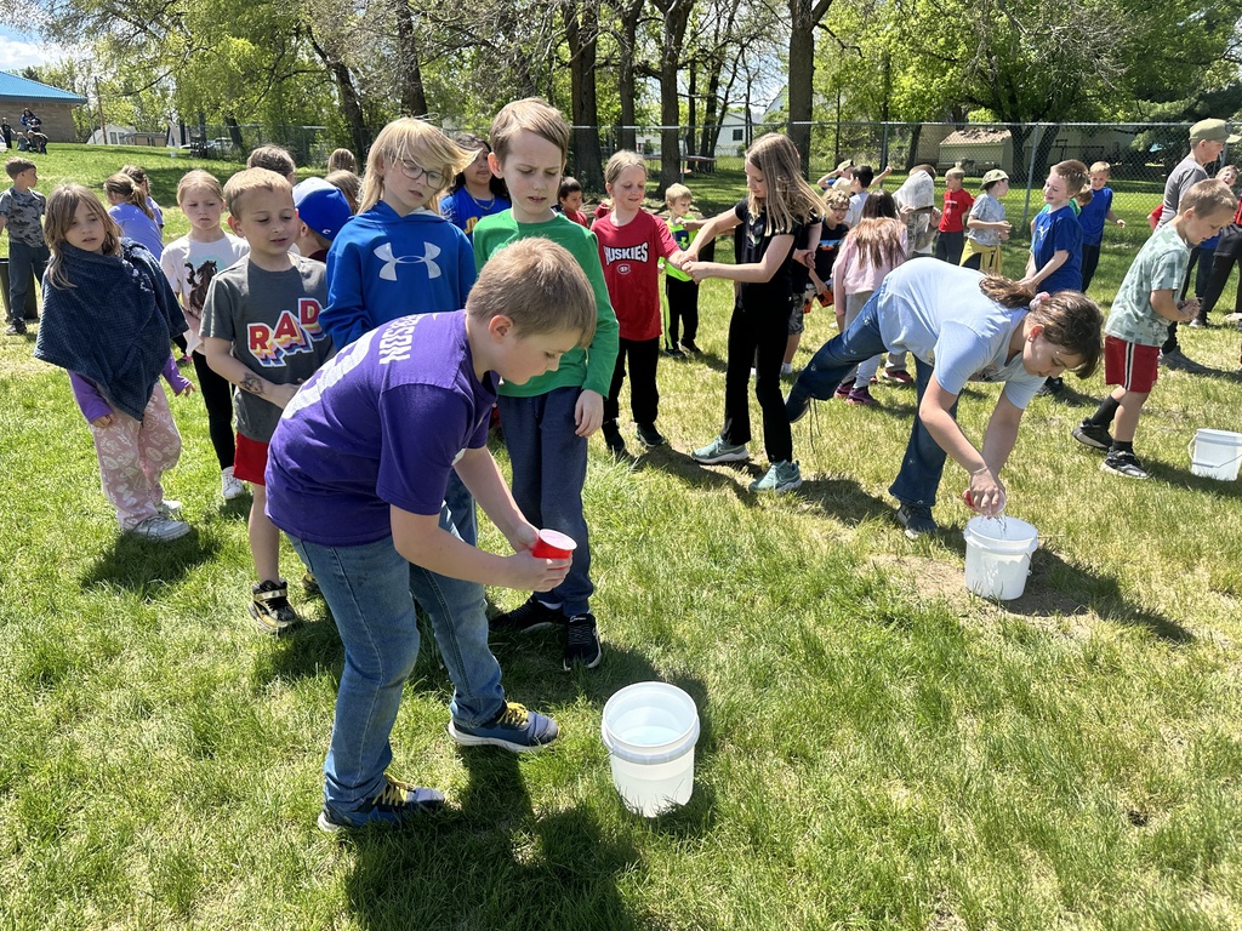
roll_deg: -0.1
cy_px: 466
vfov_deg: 56.8
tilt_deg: -16.8
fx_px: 861
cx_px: 621
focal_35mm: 24
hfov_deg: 71.6
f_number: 1.78
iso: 80
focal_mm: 6.86
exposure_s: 1/1751
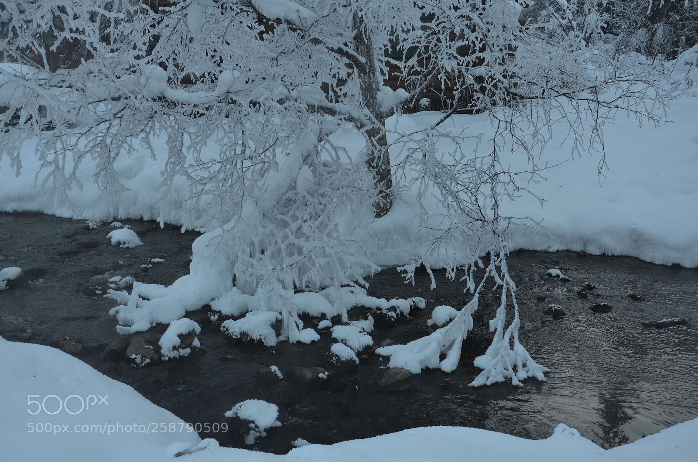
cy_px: 231
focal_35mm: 39
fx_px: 754
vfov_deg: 34.0
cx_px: 349
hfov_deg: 49.7
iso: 200
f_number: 6.3
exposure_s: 1/160
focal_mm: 26
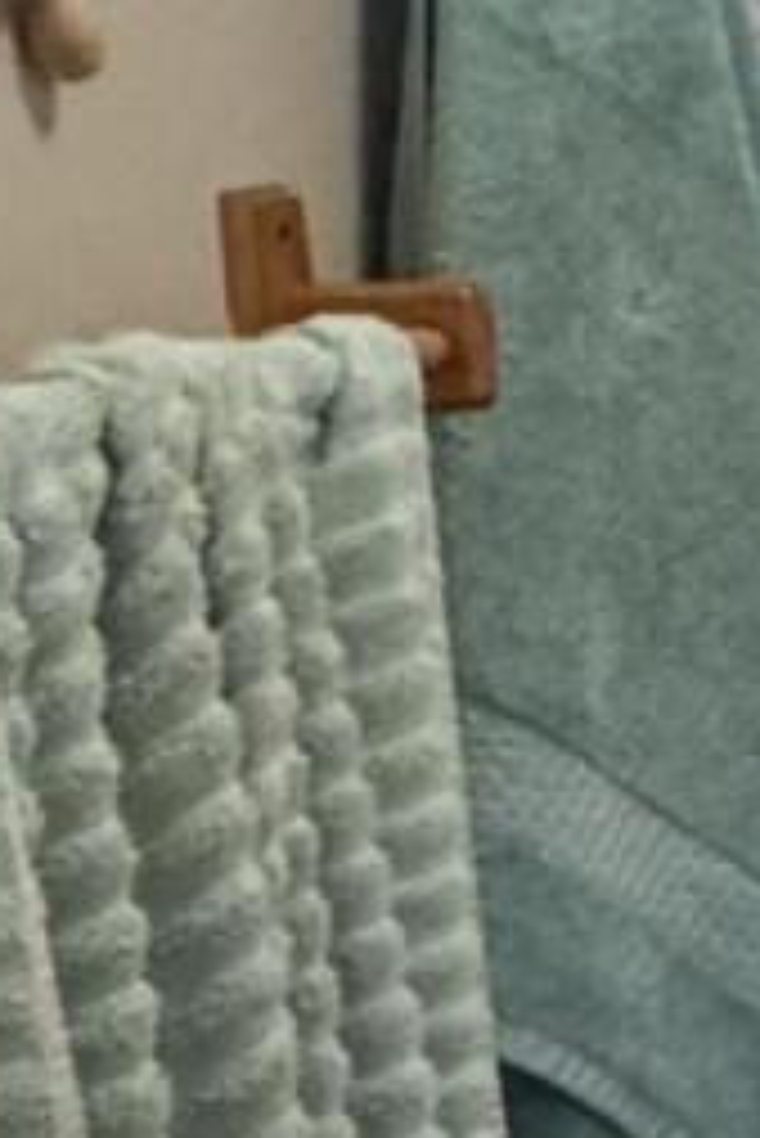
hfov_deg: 8.4
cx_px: 2734
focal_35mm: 115
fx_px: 3636
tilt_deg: -7.2
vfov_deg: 17.8
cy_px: 504
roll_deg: +1.1
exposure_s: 1/60
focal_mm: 2.22
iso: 500
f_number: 2.2
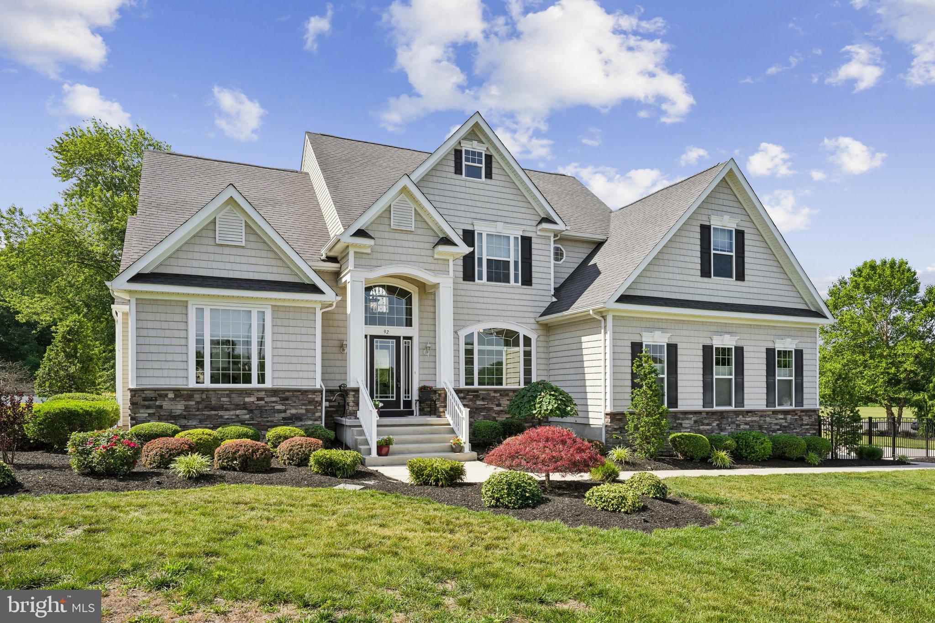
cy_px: 312
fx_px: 571
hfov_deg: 78.6
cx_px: 468
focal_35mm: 22
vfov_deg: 57.2
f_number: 8
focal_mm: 22
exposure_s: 1/500
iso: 320
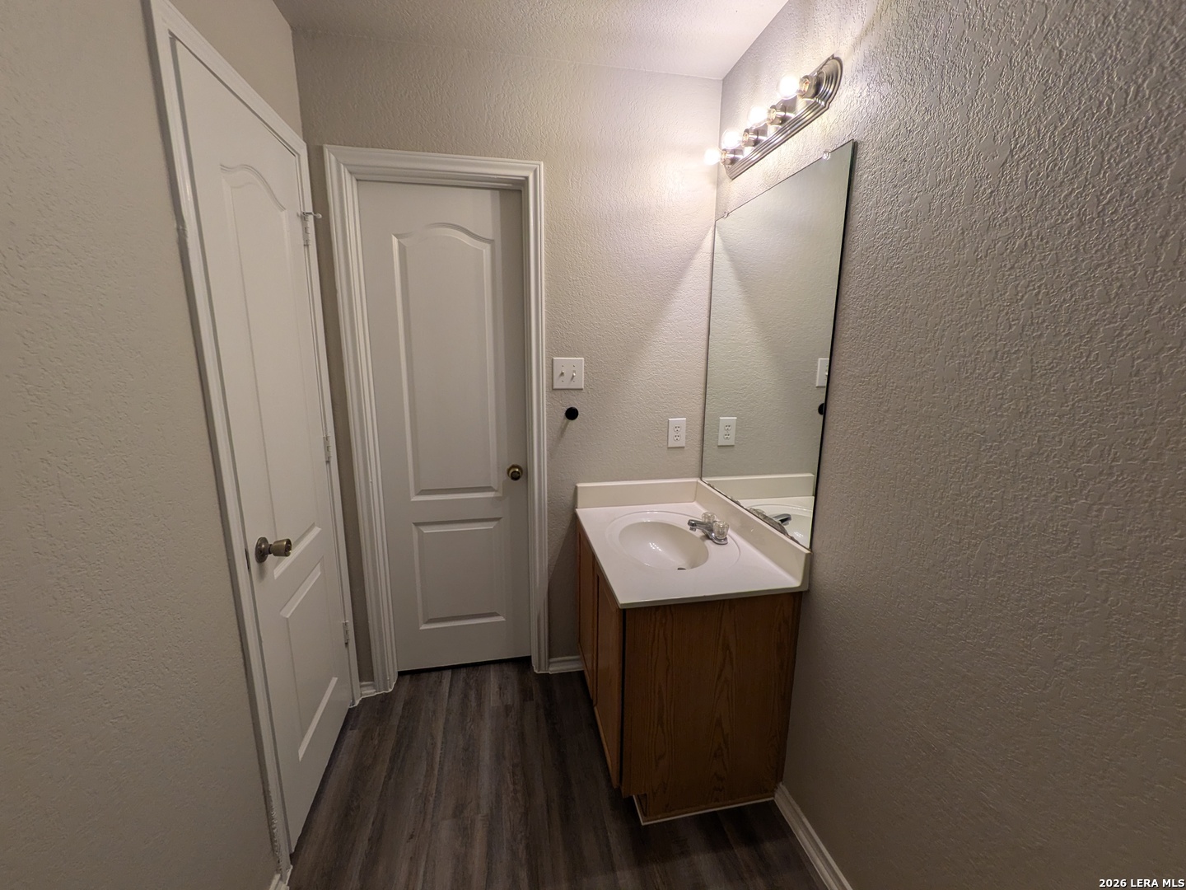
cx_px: 593
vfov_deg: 85.7
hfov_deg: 102.1
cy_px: 445
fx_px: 480
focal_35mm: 14
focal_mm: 1.83
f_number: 2.2
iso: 54
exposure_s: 1/120
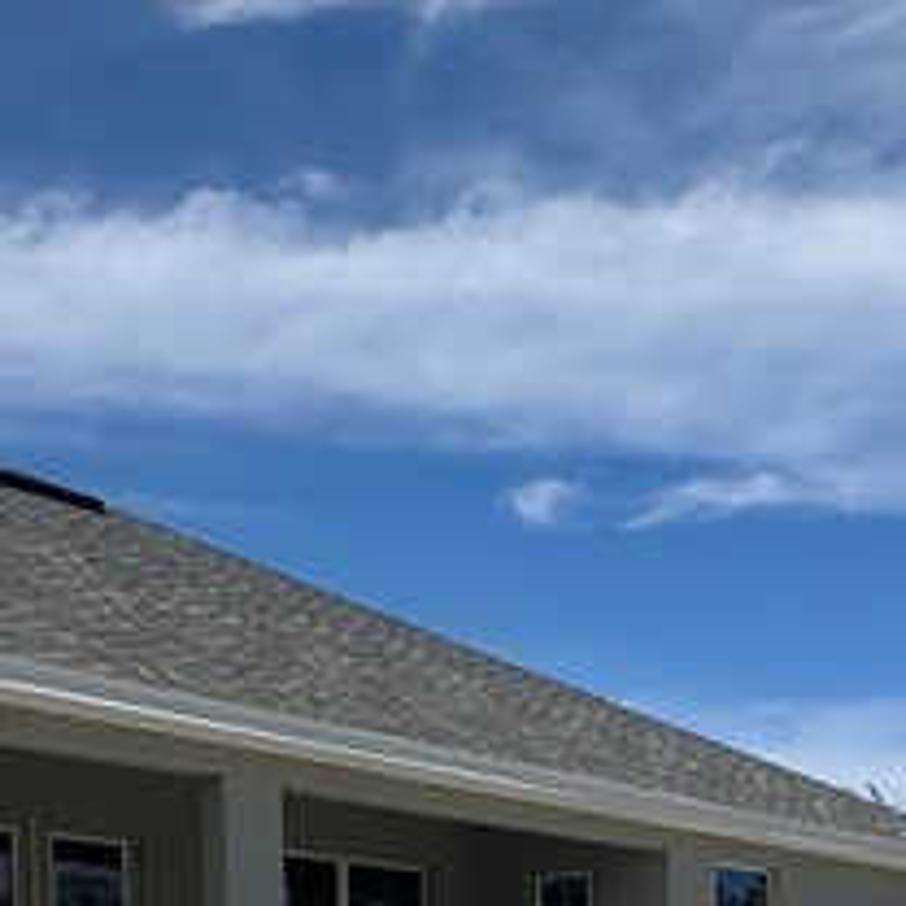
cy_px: 1150
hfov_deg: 26.9
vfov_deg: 24.8
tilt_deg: -2.0
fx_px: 1806
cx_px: 871
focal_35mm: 61
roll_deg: -0.1
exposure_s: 1/3906
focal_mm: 2.22
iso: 40
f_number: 2.2
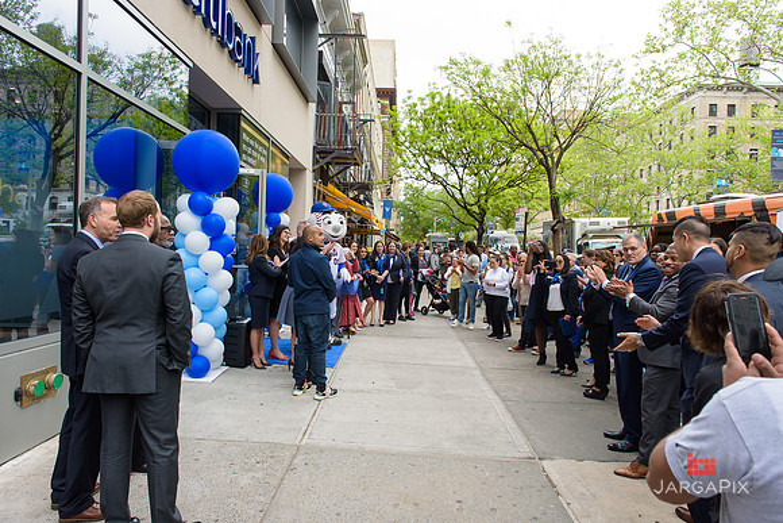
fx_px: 522
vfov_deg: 53.2
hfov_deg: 73.7
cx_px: 392
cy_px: 262
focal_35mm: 24
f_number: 5
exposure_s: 1/250
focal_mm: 24
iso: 200
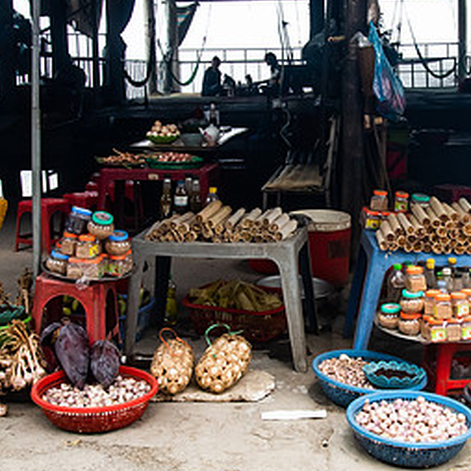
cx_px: 358
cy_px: 223
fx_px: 877
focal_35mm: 57
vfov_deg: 30.0
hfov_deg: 29.5
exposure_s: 1/500
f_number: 11
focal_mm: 24
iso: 1250
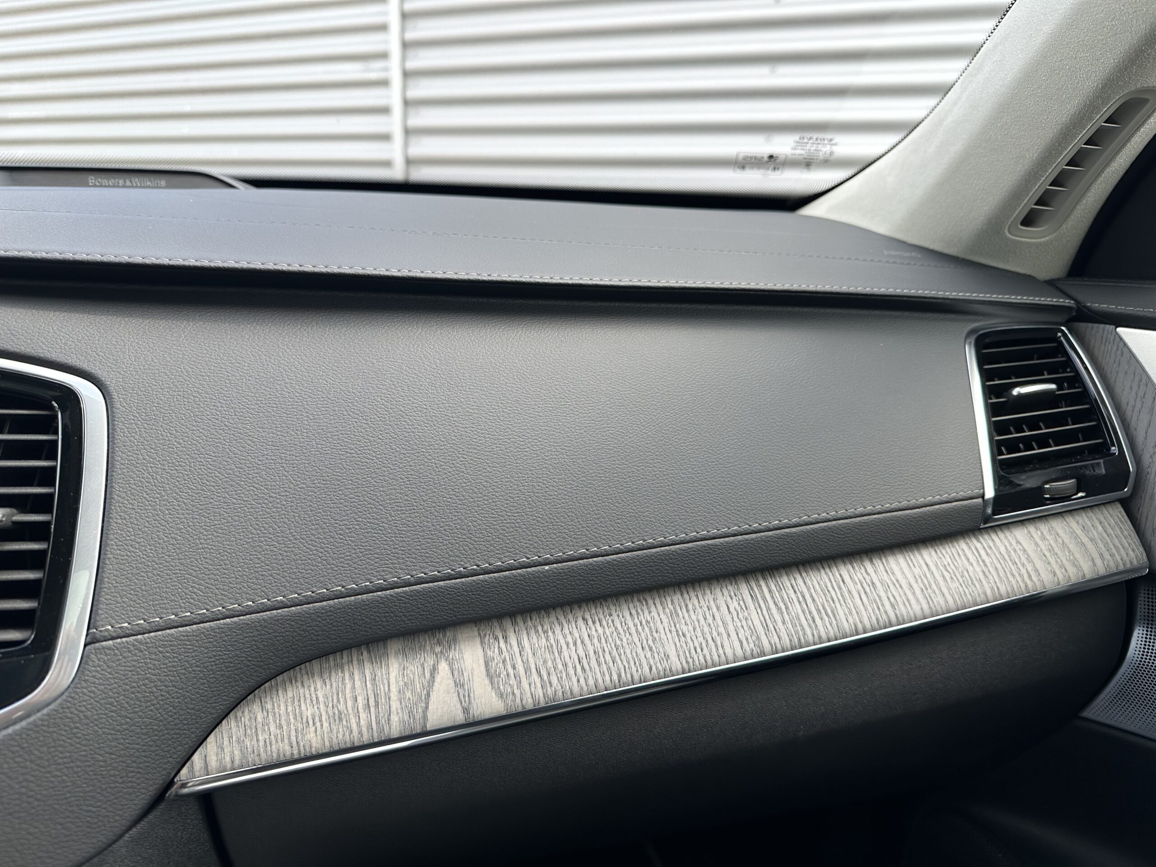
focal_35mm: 24
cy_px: 434
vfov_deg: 56.8
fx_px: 801
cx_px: 578
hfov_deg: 71.6
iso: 80
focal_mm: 6.86
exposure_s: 1/368
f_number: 1.78
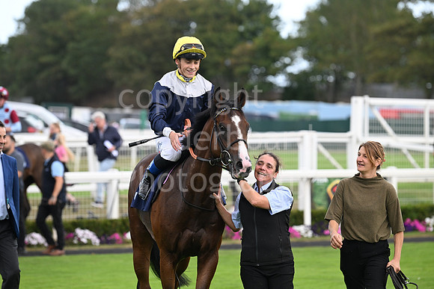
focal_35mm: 200
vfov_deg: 6.9
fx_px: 2412
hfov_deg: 10.3
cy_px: 144
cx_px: 217
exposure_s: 1/1250
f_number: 4.5
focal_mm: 200
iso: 800
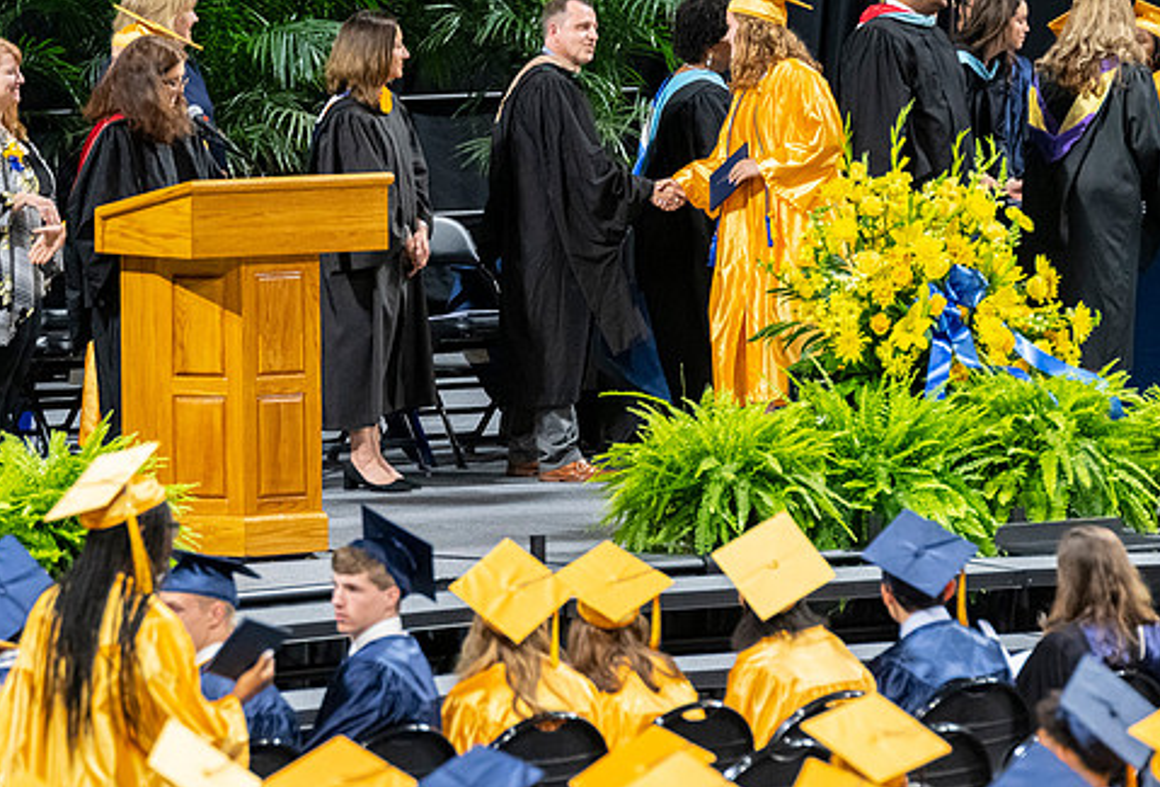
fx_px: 11112
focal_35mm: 343
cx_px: 483
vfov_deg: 4.1
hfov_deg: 6.0
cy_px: 250
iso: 2000
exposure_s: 1/200
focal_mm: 190
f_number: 4
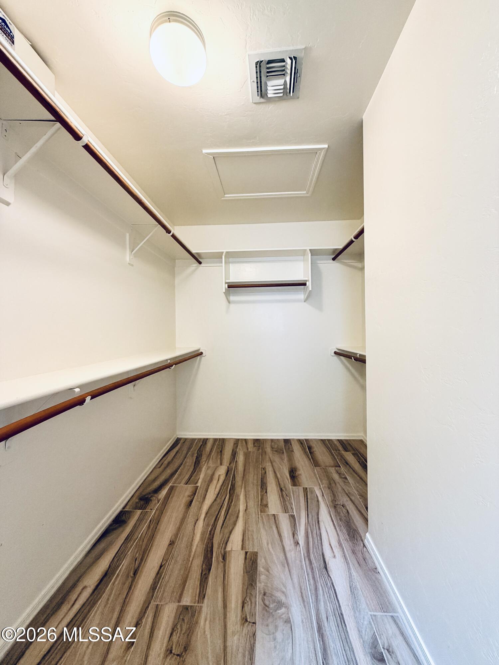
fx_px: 269
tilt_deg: +0.3
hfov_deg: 85.7
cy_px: 332
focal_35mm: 14
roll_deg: +0.2
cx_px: 250
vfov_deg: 102.1
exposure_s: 1/60
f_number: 2.2
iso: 160
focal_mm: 2.22
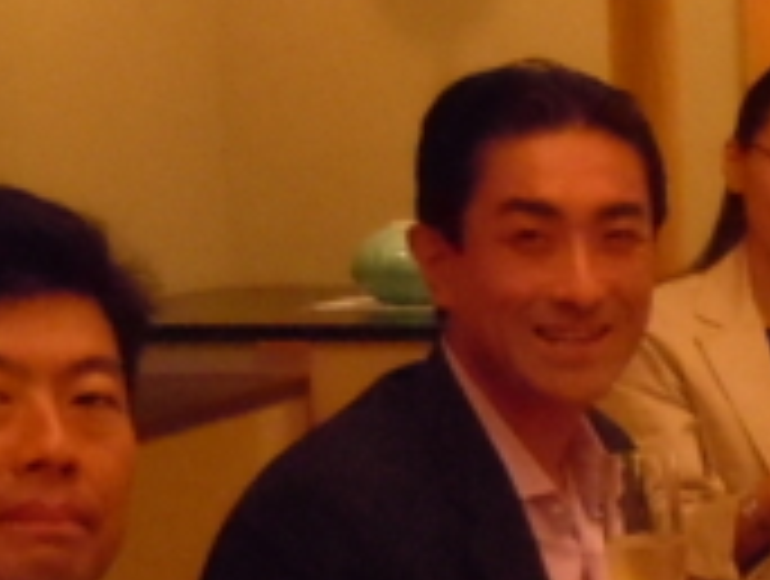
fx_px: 3433
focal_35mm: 154
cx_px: 1306
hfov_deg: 12.0
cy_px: 620
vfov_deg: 9.6
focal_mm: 5.9
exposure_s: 1/30
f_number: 4
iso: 800
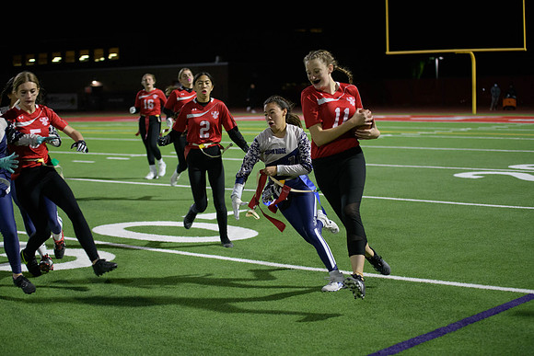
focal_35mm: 70
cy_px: 178
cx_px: 267
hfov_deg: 28.8
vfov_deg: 19.5
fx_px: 1039
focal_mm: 70
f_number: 2.8
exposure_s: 1/640
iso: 3200
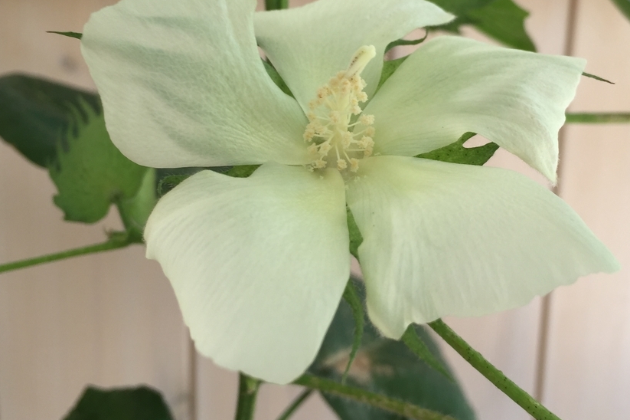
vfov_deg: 30.2
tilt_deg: -11.8
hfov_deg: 44.5
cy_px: 128
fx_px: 770
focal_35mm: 44
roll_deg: -2.4
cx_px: 347
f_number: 2.2
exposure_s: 1/217
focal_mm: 4.15
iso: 32
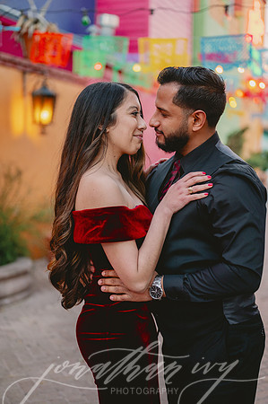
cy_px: 202
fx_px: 560
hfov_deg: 26.9
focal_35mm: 50
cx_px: 134
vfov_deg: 39.6
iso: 640
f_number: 2
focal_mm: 50
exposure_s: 1/320
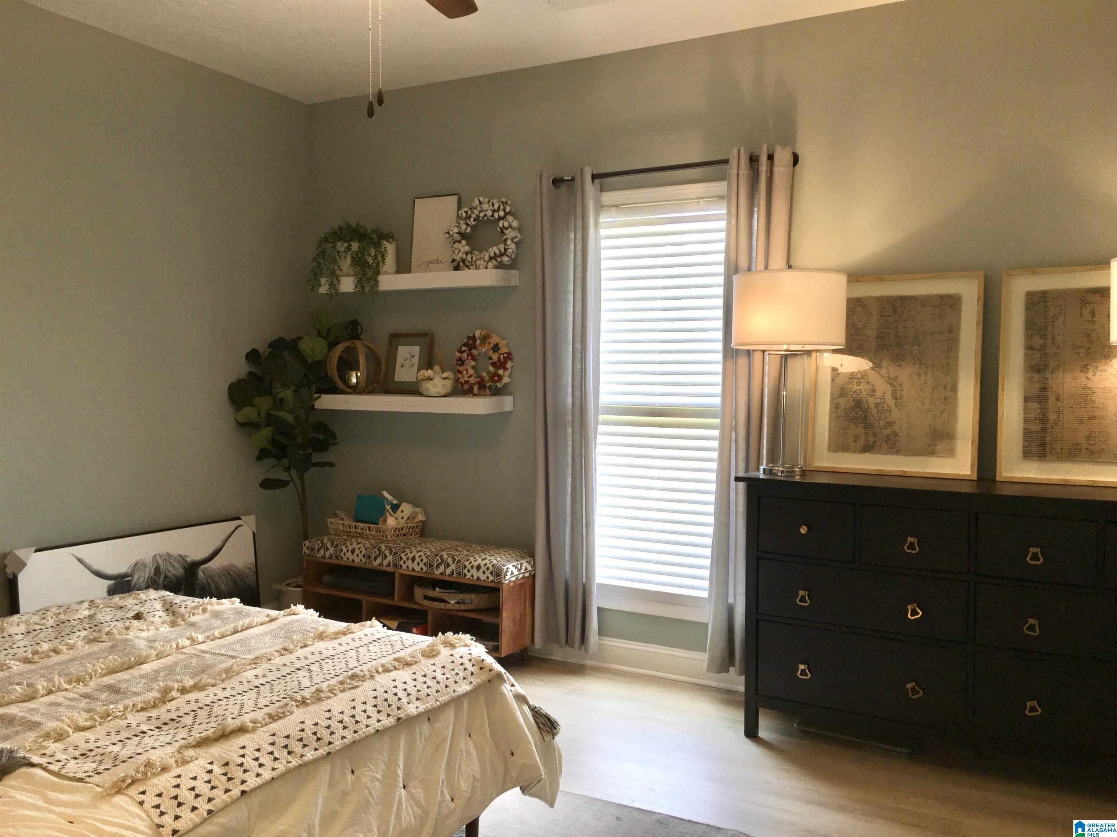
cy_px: 418
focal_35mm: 29
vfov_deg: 48.2
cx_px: 558
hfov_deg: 61.7
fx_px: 936
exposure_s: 1/55
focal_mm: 4.15
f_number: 2.2
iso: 25
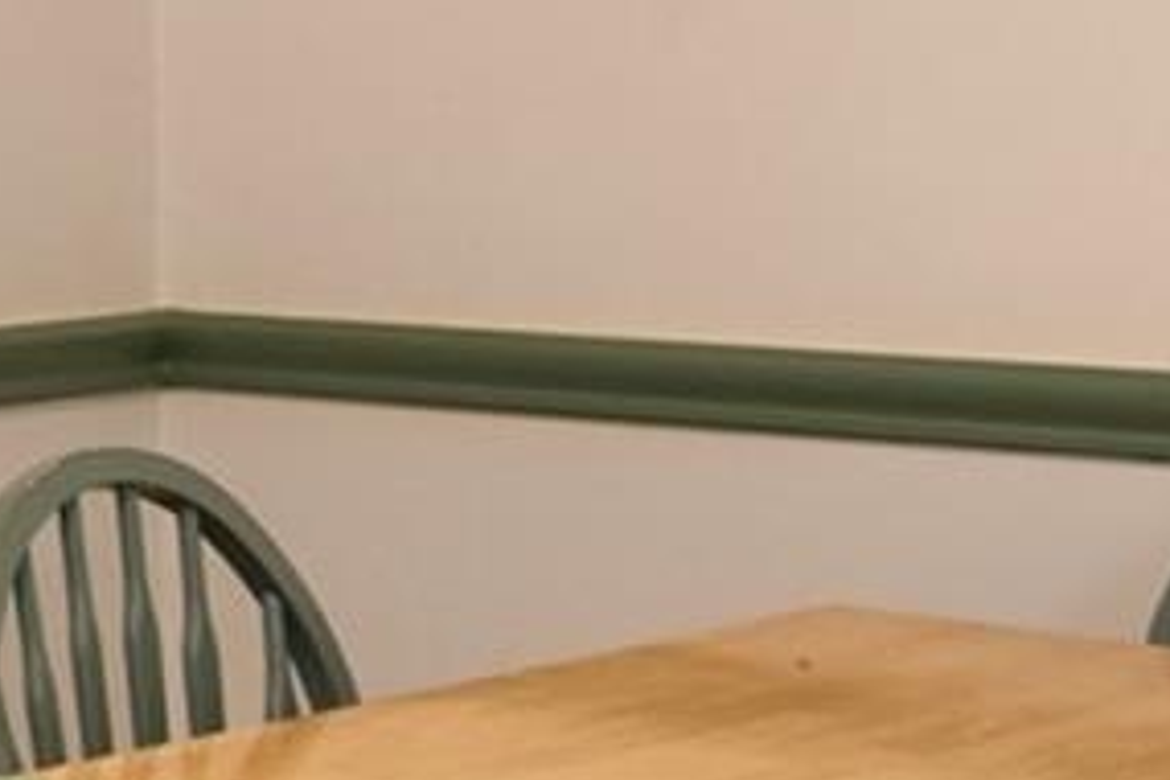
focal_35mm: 119
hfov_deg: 14.9
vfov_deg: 11.4
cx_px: -985
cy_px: -2
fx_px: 3854
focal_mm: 11
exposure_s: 1/40
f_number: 8
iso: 640
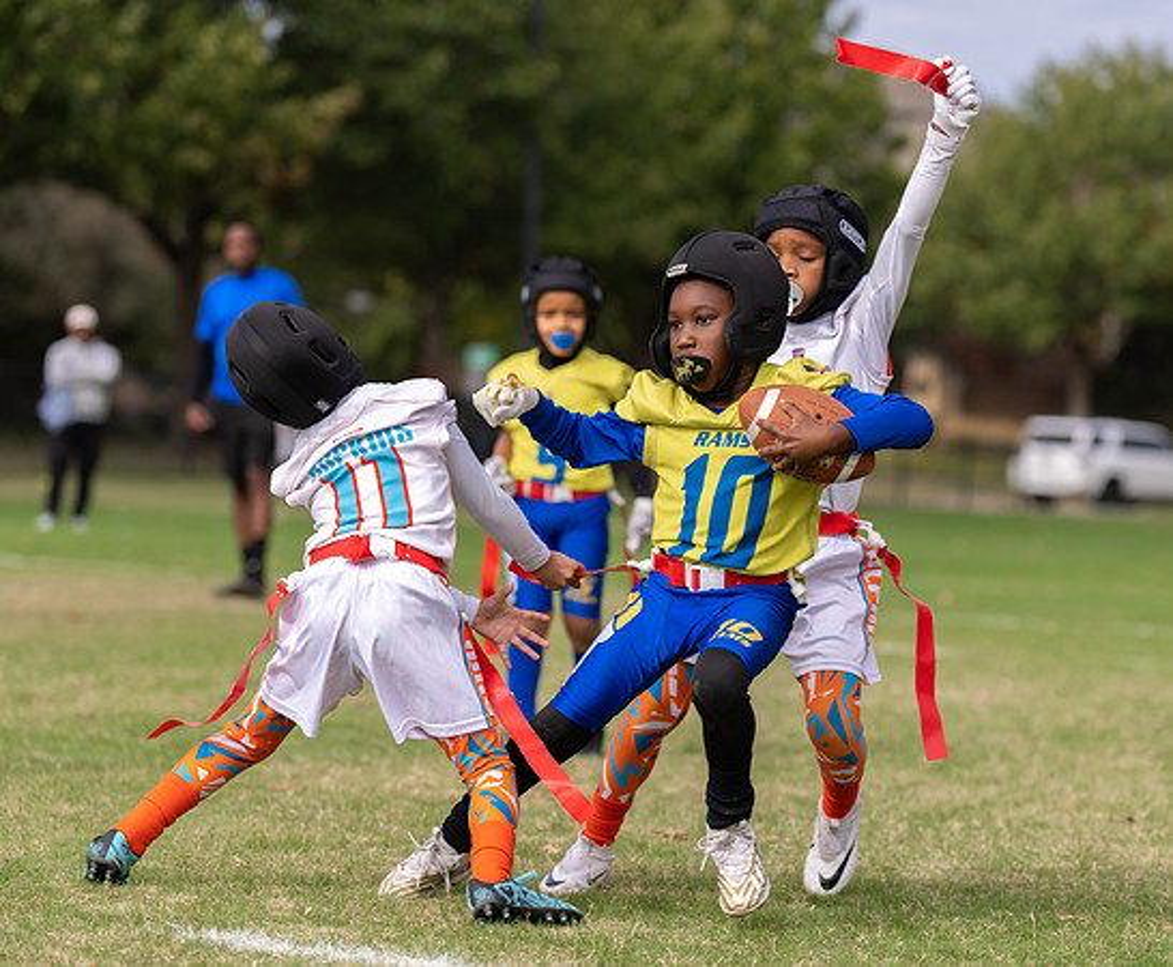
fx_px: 5334
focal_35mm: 152
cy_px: 511
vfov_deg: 10.4
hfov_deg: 12.5
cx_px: 645
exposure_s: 1/1600
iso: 100
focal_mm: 109
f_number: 2.8
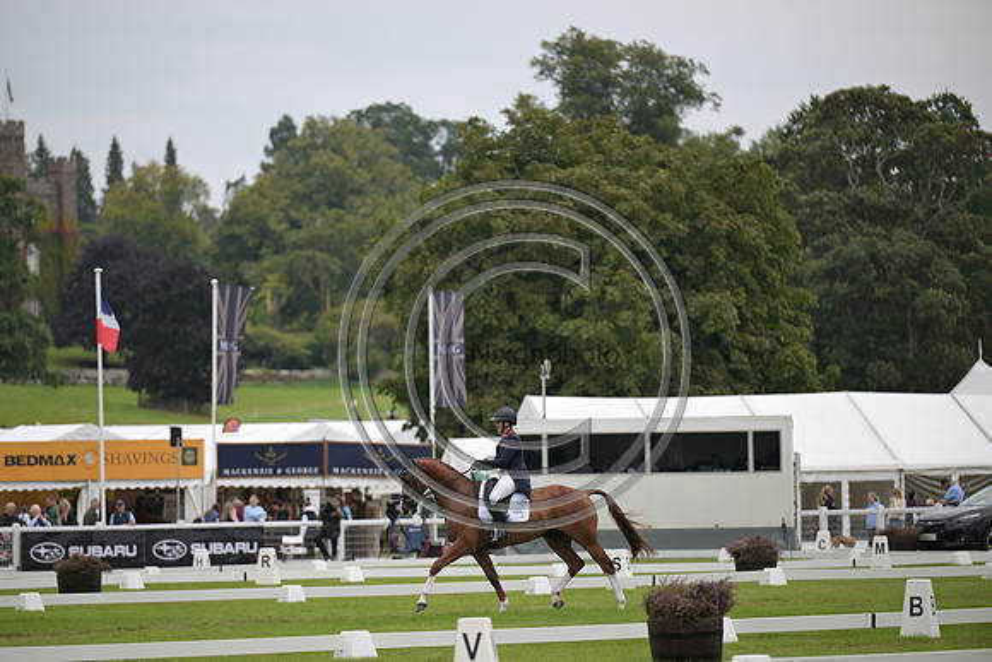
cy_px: 331
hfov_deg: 10.3
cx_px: 496
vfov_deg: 6.9
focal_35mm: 200
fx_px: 5512
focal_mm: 200
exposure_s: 1/1250
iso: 200
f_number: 3.2
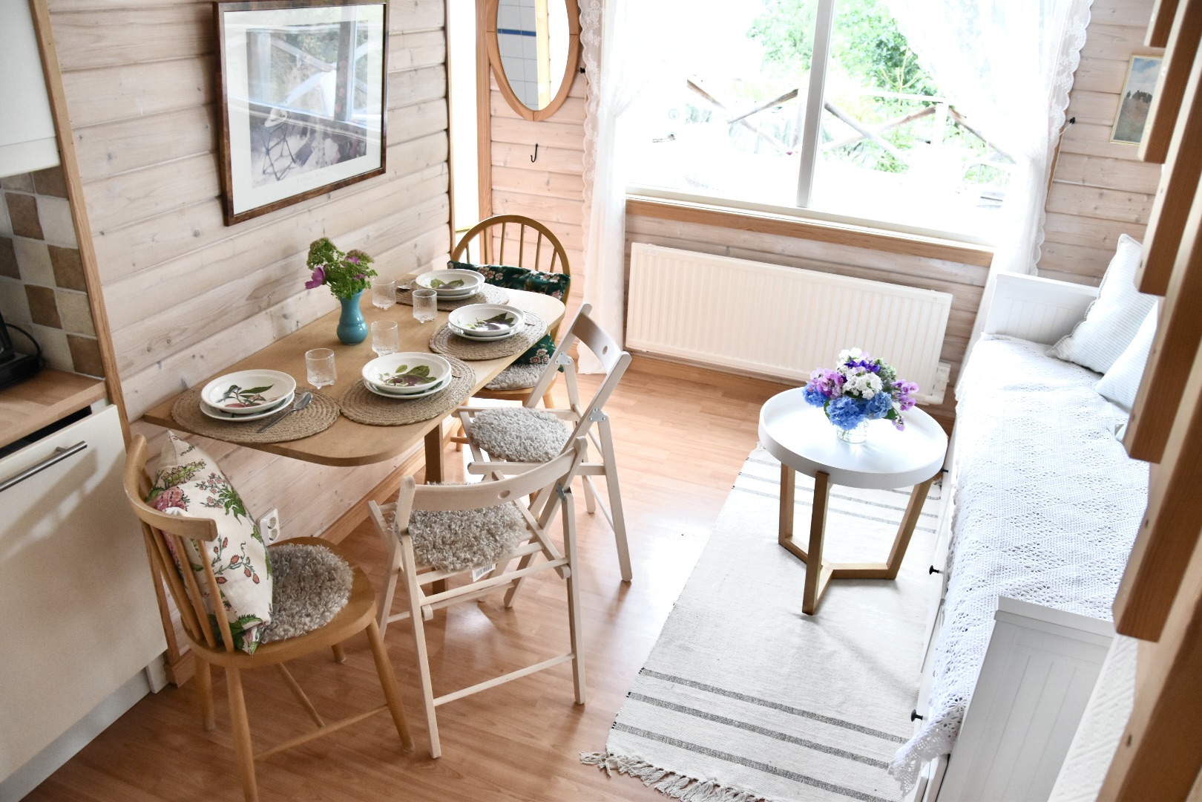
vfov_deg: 47.9
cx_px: 601
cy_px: 401
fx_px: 901
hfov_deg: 67.4
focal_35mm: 27
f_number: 4
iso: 2000
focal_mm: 18
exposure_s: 1/100
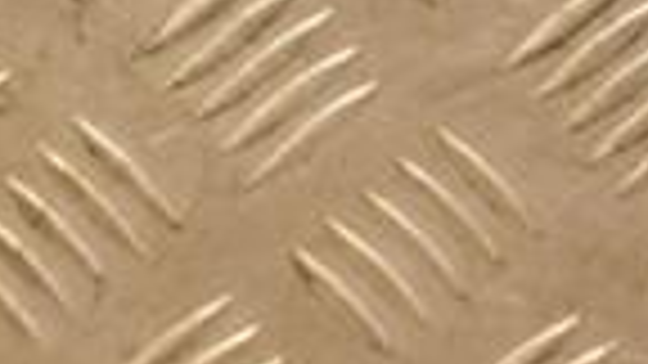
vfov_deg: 3.2
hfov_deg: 5.6
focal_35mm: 381
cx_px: -608
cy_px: 661
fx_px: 6546
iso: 800
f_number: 5
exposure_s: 1/200
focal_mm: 58
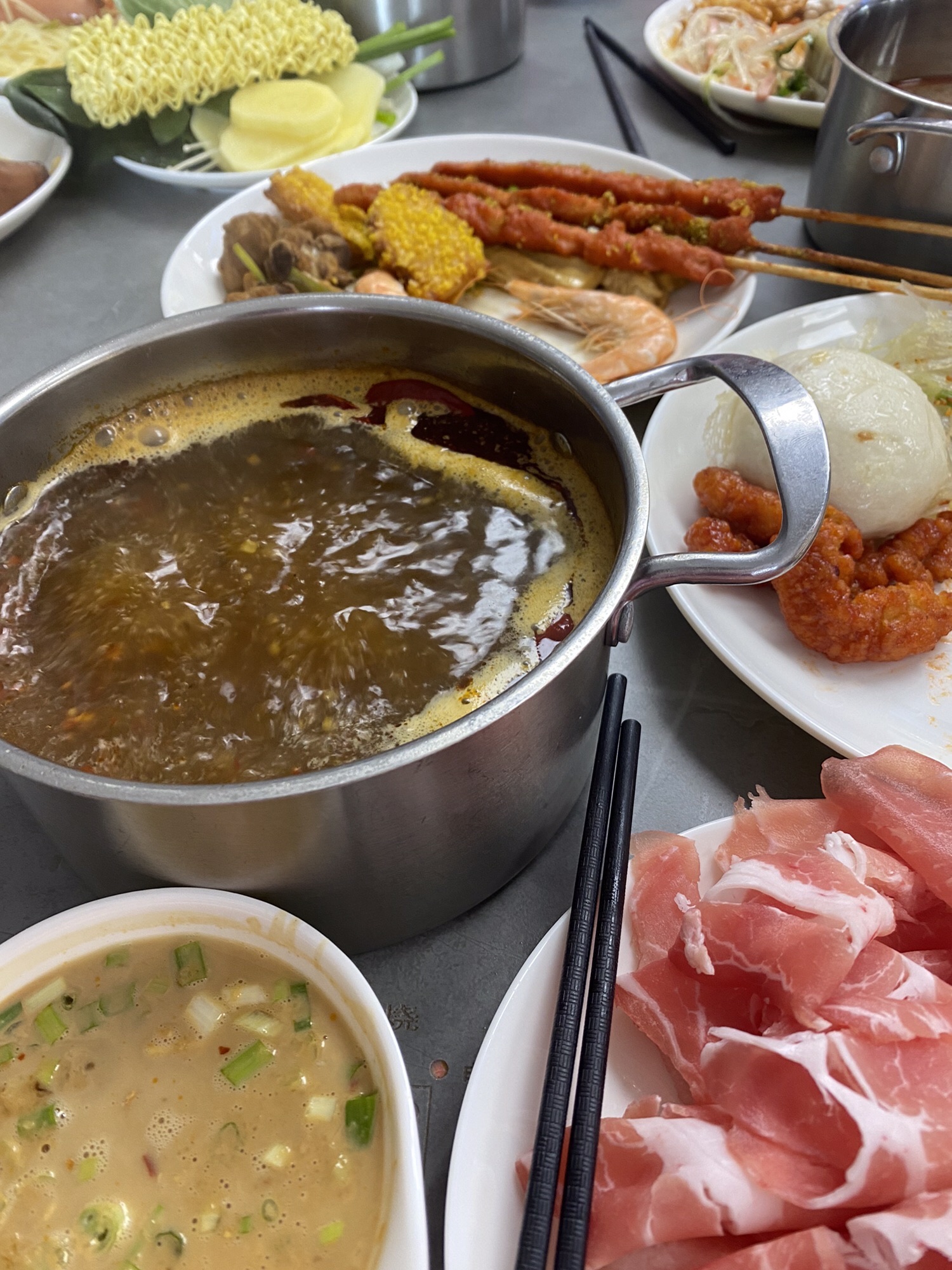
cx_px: 476
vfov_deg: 67.3
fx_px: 953
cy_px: 635
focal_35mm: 26
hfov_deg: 53.1
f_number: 1.8
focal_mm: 4.25
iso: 100
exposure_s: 1/50
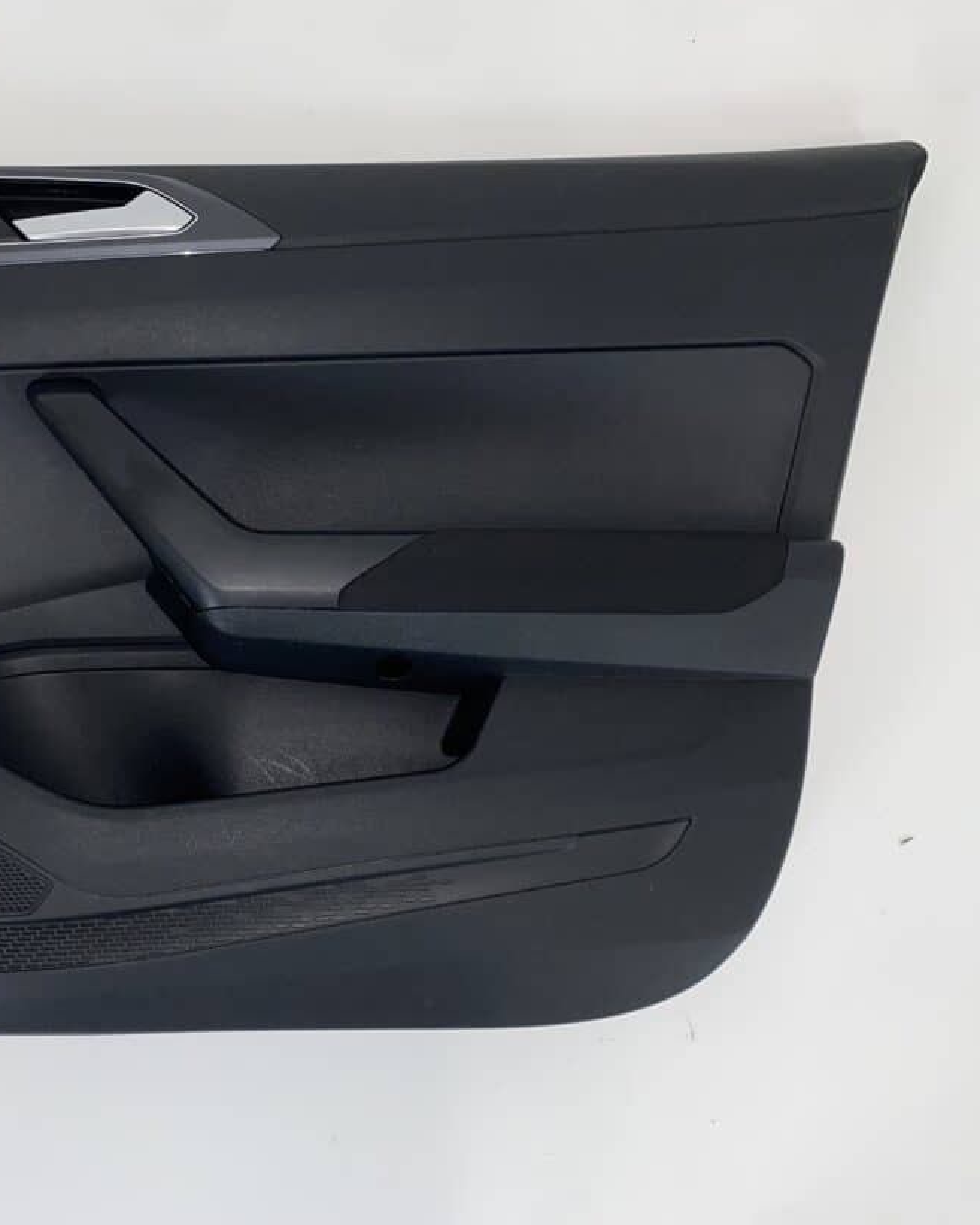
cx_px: 277
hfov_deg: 42.4
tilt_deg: -88.3
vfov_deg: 52.8
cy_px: 611
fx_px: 1232
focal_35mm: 34
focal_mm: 4.25
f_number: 1.8
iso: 32
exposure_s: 1/100
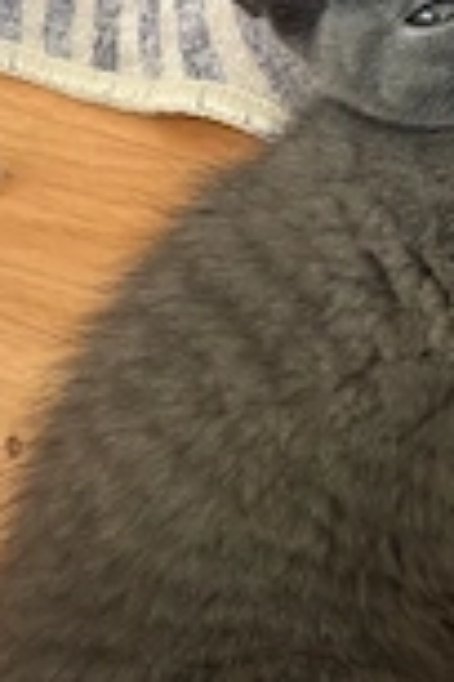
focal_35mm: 68
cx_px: 481
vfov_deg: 28.5
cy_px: 62
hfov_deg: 19.3
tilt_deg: -55.1
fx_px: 1286
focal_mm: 2.22
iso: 160
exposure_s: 1/121
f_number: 2.2
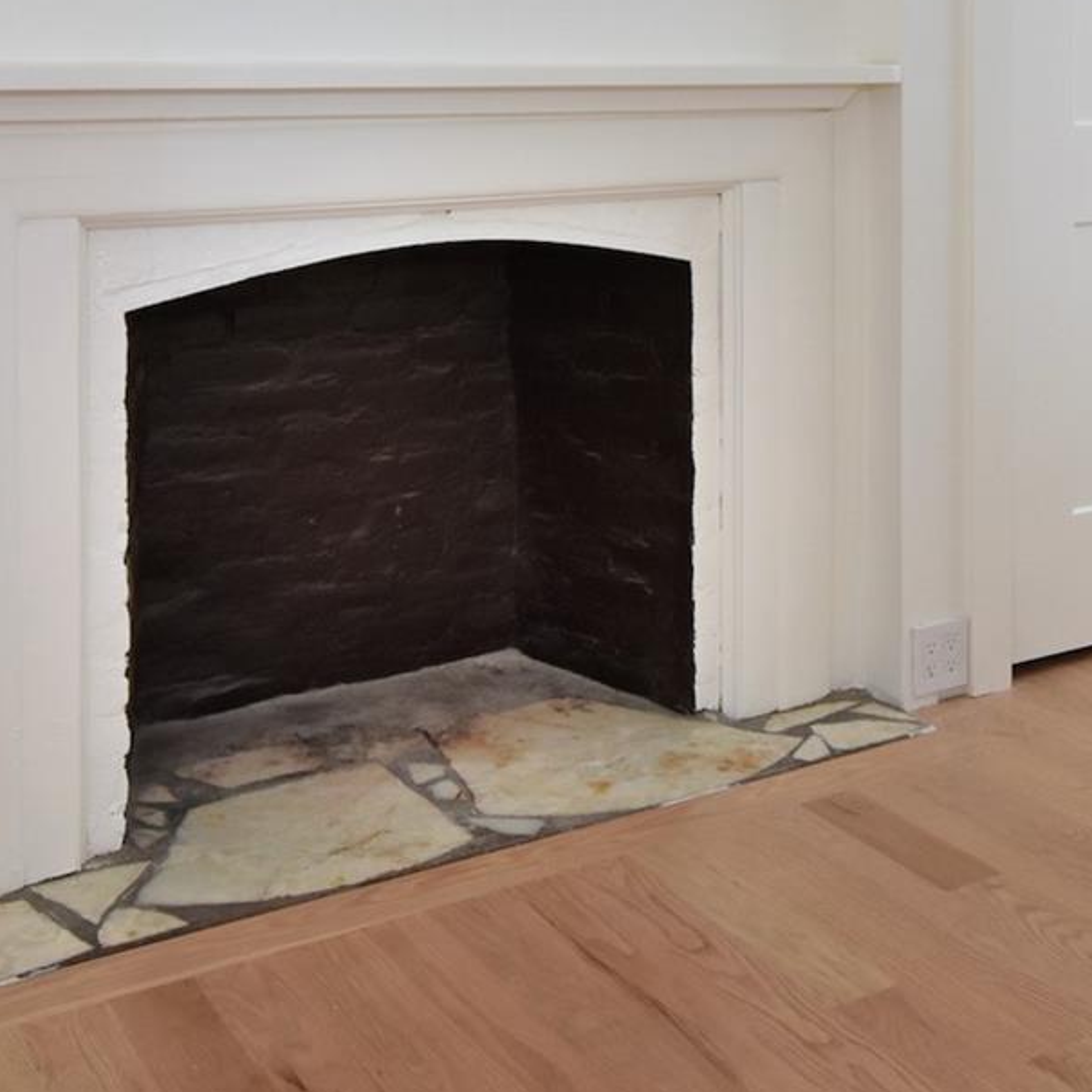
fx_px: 1693
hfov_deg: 35.3
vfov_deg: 34.1
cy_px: 140
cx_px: 745
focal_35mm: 47
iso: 640
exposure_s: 1/30
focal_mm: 11
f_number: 11
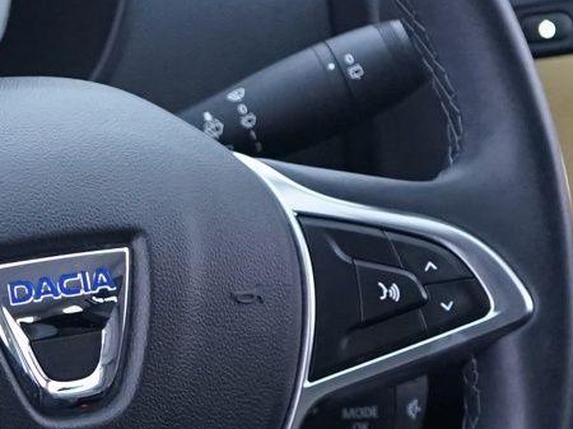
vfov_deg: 8.7
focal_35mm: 171
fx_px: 2829
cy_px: 347
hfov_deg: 11.5
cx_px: 155
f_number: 4
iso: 2000
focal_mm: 32
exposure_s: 1/13
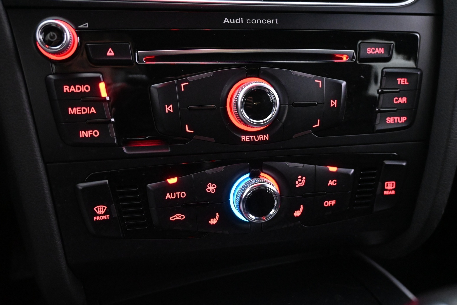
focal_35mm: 30
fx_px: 384
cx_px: 224
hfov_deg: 61.5
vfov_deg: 43.3
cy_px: 156
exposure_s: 1/30
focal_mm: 19.5
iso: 6400
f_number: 3.8
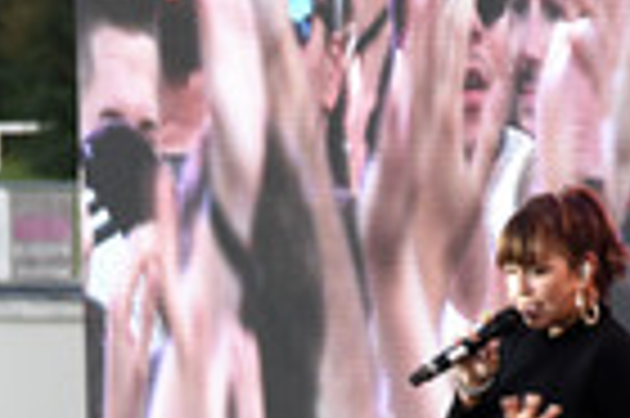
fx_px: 11851
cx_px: 353
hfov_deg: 3.0
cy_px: 481
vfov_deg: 2.0
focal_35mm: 678
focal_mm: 140
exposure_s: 1/100
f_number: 5.6
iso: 640
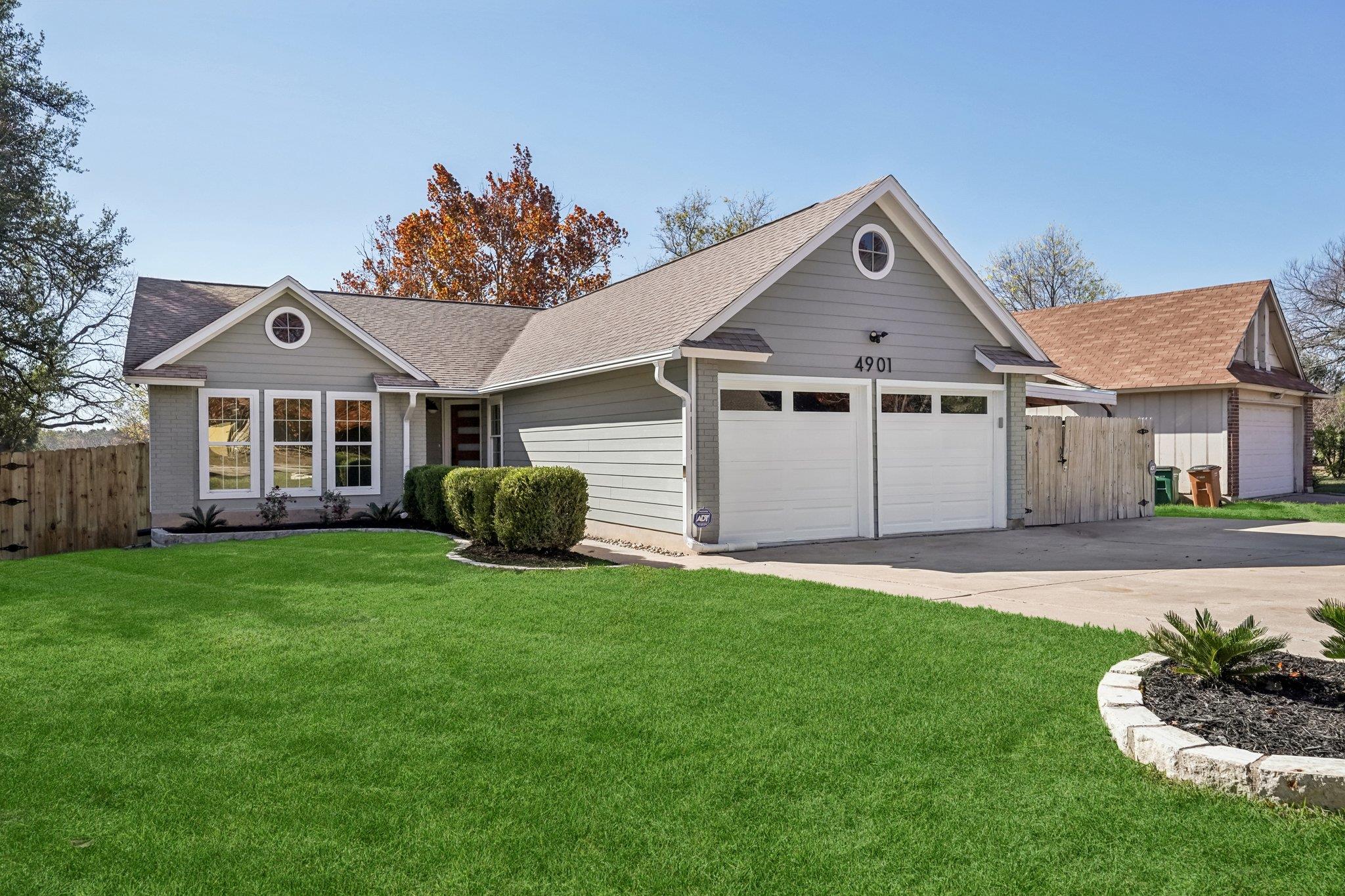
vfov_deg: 53.1
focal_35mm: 24
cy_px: 448
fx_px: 897
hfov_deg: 73.7
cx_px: 672
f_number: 8
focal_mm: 24
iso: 800
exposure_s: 1/1600
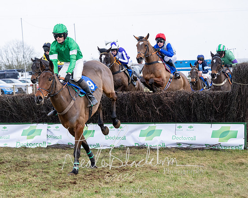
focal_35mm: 105
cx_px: 71
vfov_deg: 14.7
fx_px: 770
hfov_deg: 18.2
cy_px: 121
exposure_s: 1/1000
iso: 800
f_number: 4
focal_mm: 70
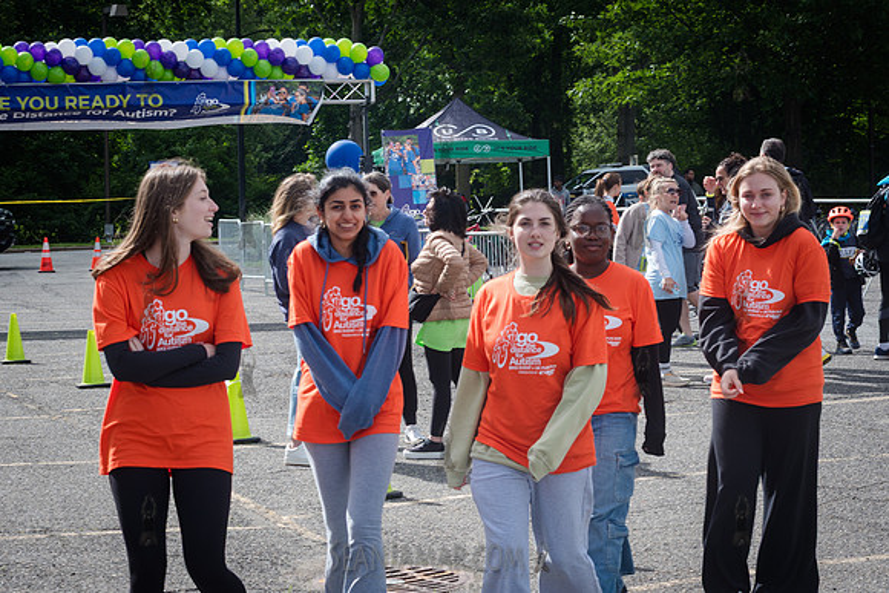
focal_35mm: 94
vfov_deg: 14.5
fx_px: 2325
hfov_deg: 21.6
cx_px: 464
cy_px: 318
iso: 200
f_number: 10
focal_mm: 80
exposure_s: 1/200
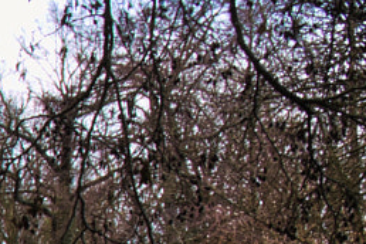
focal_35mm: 214
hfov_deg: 8.3
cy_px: 611
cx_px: -687
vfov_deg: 6.1
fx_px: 2177
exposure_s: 1
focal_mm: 23
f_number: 22
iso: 100
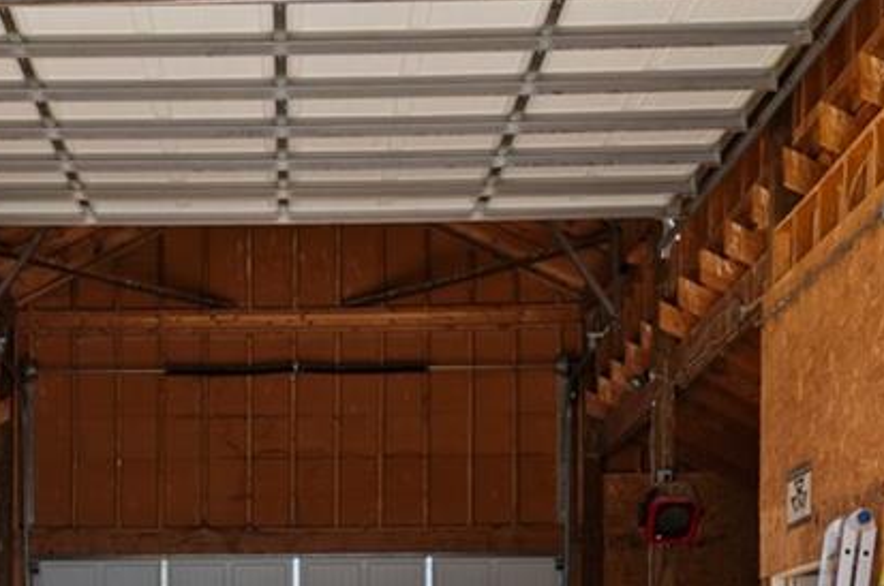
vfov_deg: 21.7
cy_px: 407
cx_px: 244
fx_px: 1520
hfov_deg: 32.0
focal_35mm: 62
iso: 250
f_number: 8
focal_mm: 16
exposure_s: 1/30
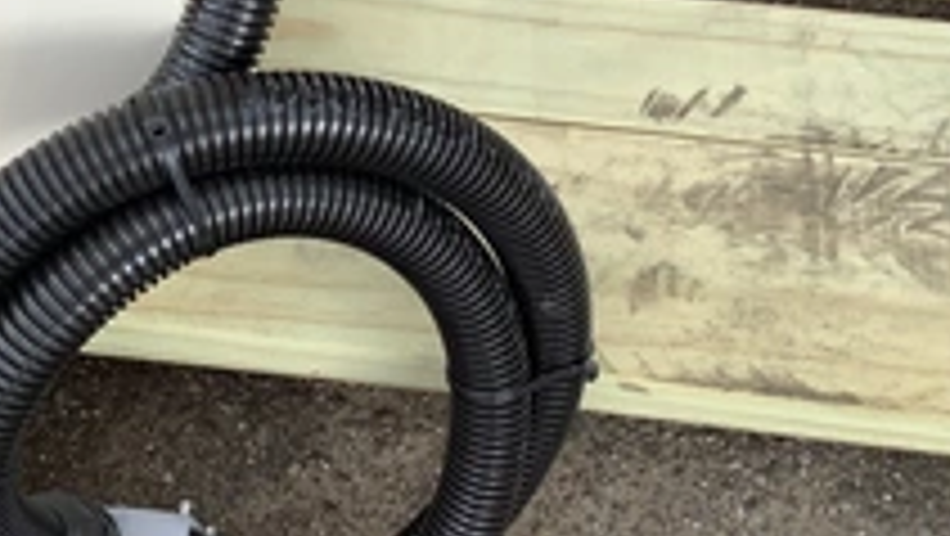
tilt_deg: -55.3
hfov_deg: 32.5
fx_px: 1613
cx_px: 297
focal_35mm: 64
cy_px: 99
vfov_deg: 18.7
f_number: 2.4
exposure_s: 1/403
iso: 25
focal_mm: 3.3
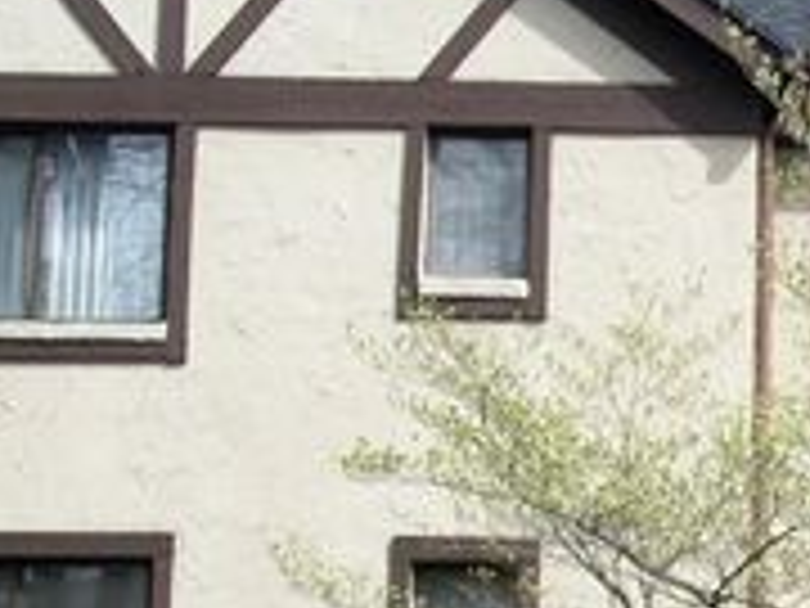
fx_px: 3253
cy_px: 703
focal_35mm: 139
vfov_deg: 10.5
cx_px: 932
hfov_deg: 13.8
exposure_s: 1/500
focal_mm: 8.8
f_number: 3.6
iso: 80
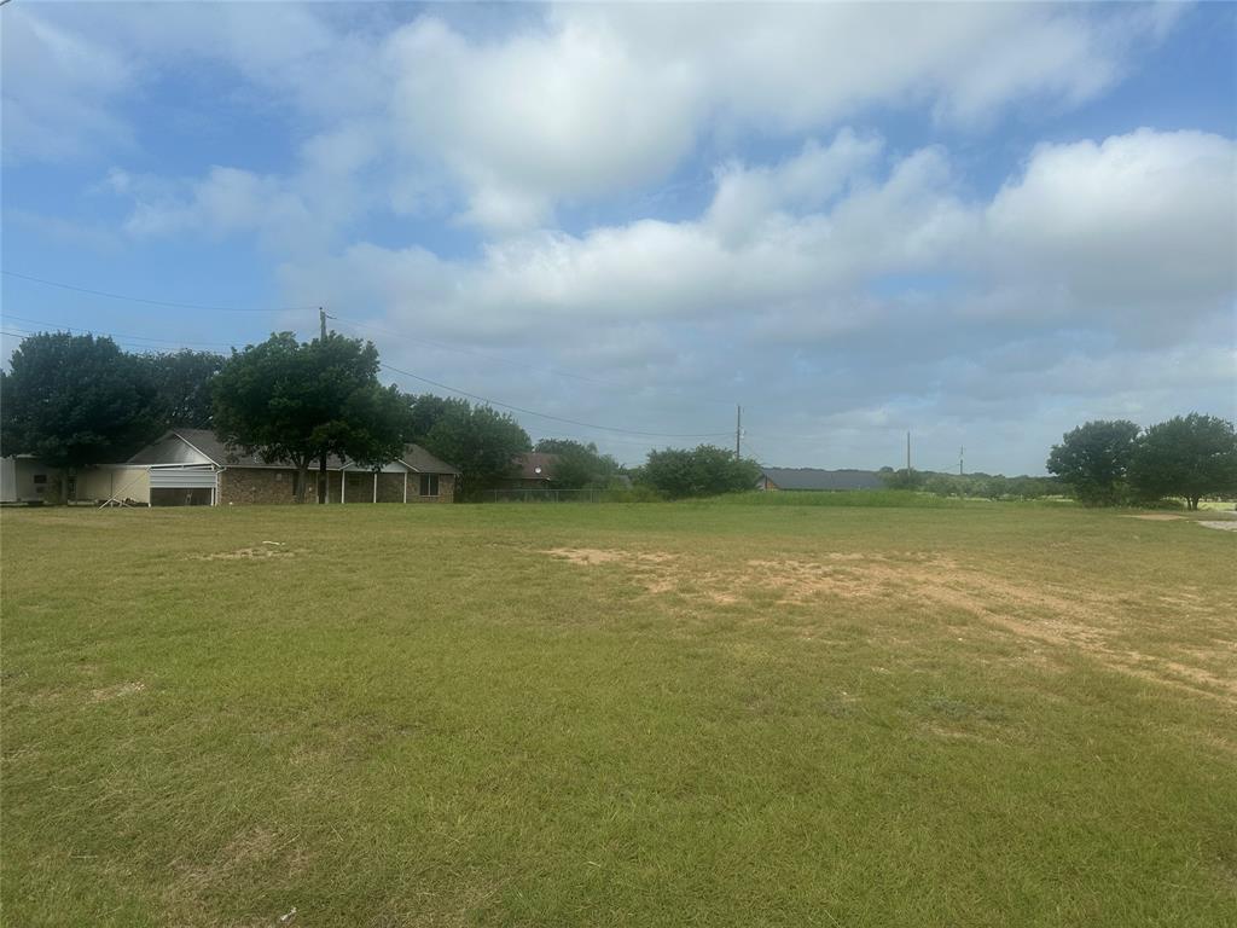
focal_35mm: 24
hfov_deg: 71.6
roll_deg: -1.5
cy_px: 464
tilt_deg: +1.5
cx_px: 618
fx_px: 858
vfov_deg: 56.8
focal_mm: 6.86
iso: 80
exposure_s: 1/5525
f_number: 1.78
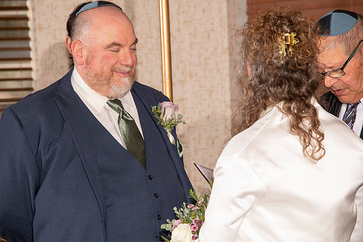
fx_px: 2320
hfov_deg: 8.9
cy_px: 121
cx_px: 182
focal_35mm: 230
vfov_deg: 6.0
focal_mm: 230
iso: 1000
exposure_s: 1/160
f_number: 9
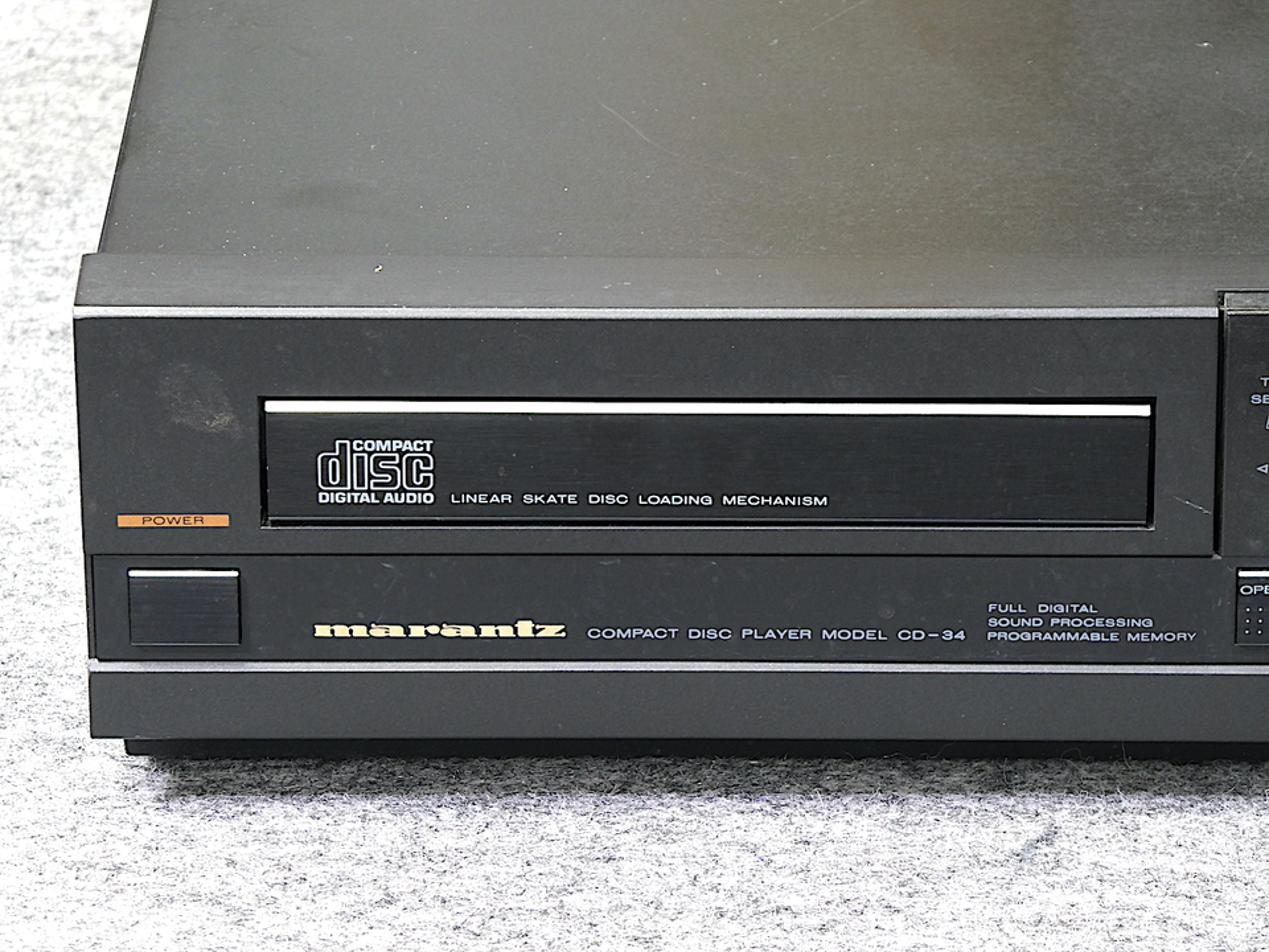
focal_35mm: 185
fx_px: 6782
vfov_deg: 8.0
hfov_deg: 10.7
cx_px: 634
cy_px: 476
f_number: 5.6
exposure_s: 1/1.3
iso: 200
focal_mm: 33.2
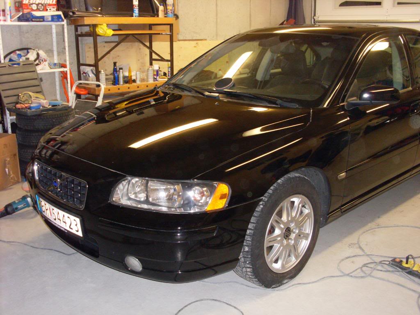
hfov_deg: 49.0
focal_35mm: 38
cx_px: 210
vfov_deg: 37.7
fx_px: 461
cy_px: 158
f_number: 3
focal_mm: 6.3
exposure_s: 1/45
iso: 200
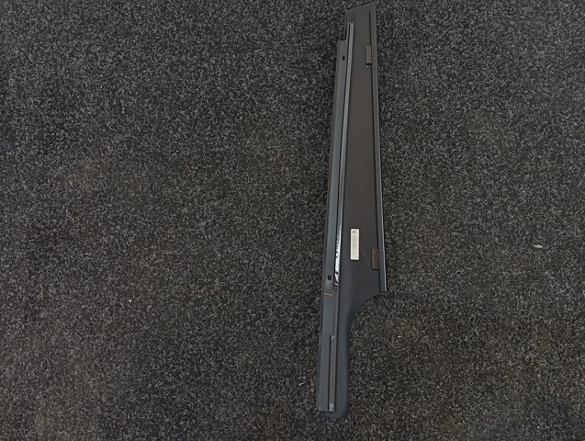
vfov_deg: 49.9
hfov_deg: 63.4
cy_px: 220
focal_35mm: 28
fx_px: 474
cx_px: 292
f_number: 1.8
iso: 128
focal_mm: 4.22
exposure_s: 1/50
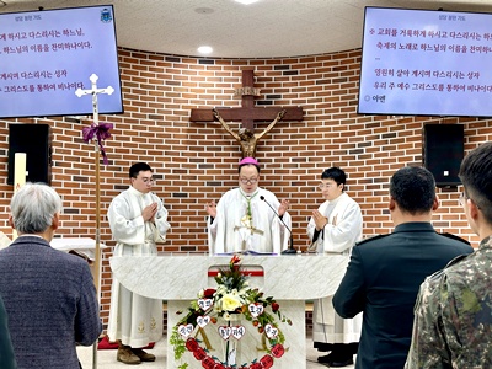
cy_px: 184
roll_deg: +0.4
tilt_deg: +3.2
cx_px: 246
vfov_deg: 30.3
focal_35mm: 48
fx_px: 682
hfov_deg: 39.7
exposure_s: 1/100
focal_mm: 6.86
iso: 80
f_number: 1.78
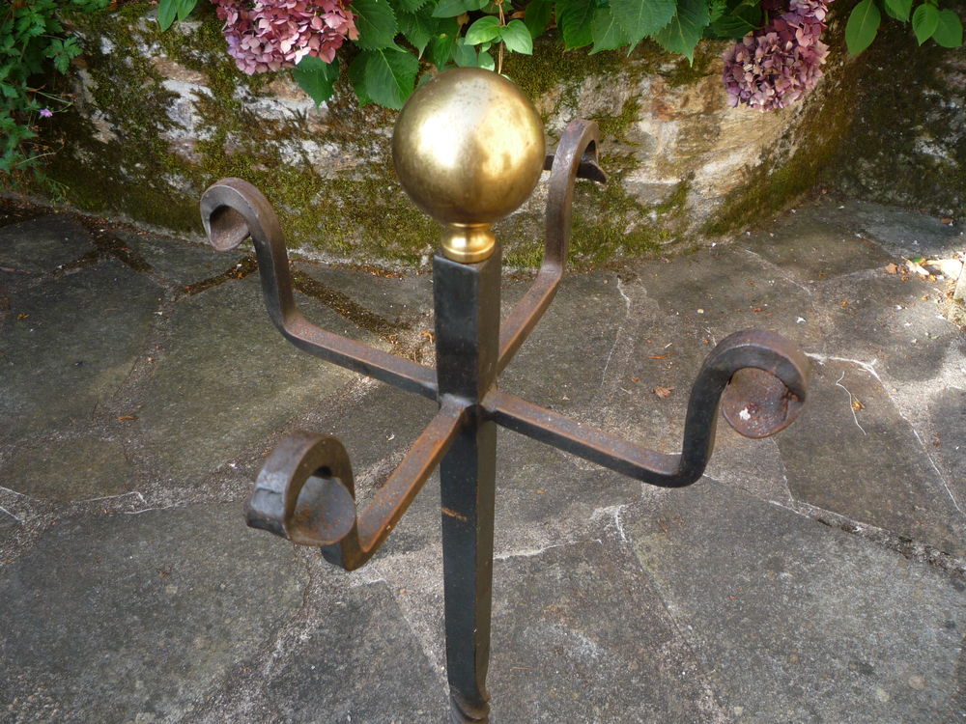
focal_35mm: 30
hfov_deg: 60.0
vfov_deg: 46.8
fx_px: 837
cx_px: 483
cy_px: 362
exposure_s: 1/60
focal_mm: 5.2
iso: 100
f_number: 3.3
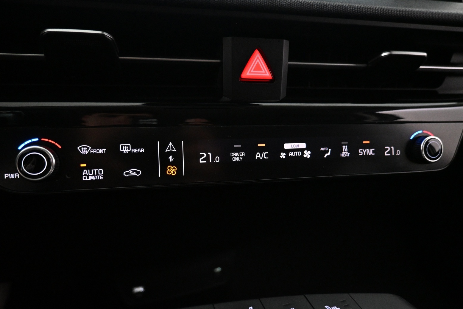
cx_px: 236
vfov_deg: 51.3
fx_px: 322
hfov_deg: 71.5
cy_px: 161
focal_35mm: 25
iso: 4000
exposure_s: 1/60
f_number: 3.5
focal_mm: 16
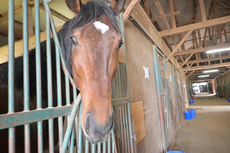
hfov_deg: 73.7
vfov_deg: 53.1
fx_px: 153
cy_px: 76
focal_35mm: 24
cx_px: 115
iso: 7200
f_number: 3.5
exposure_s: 1/250
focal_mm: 16
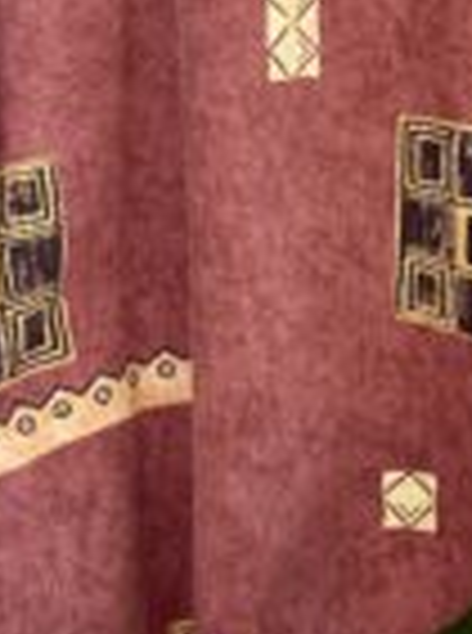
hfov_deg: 19.7
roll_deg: +0.1
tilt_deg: -9.3
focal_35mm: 74
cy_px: 58
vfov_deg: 25.5
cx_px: 351
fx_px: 1352
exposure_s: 1/317
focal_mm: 5.1
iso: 50
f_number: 1.6
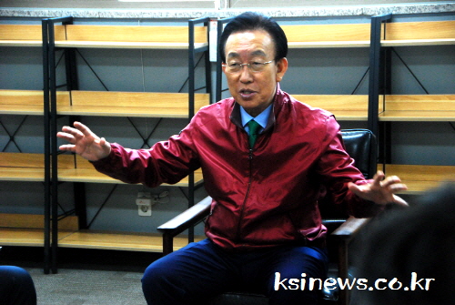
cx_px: 228
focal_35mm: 90
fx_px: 1139
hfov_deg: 22.6
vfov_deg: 15.2
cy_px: 152
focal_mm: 60
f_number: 6.3
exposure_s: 1/60
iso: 1600
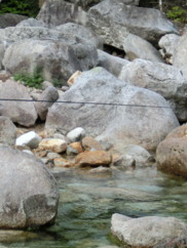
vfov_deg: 10.7
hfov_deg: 8.1
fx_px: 1323
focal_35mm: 184
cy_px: 87
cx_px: 50
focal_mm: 17.45
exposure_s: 1/160
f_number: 5.2
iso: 80
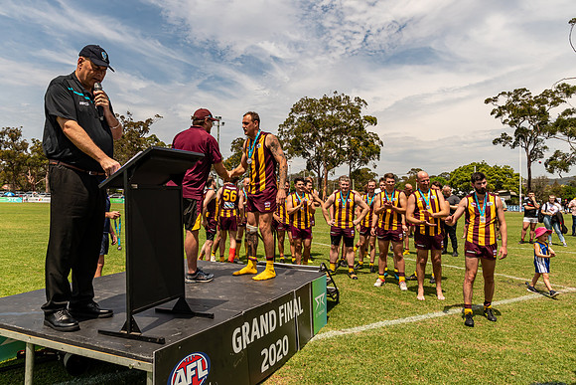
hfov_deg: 68.8
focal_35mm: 26
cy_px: 175
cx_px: 262
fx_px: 419
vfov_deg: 49.2
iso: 200
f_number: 8
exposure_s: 1/800
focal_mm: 16
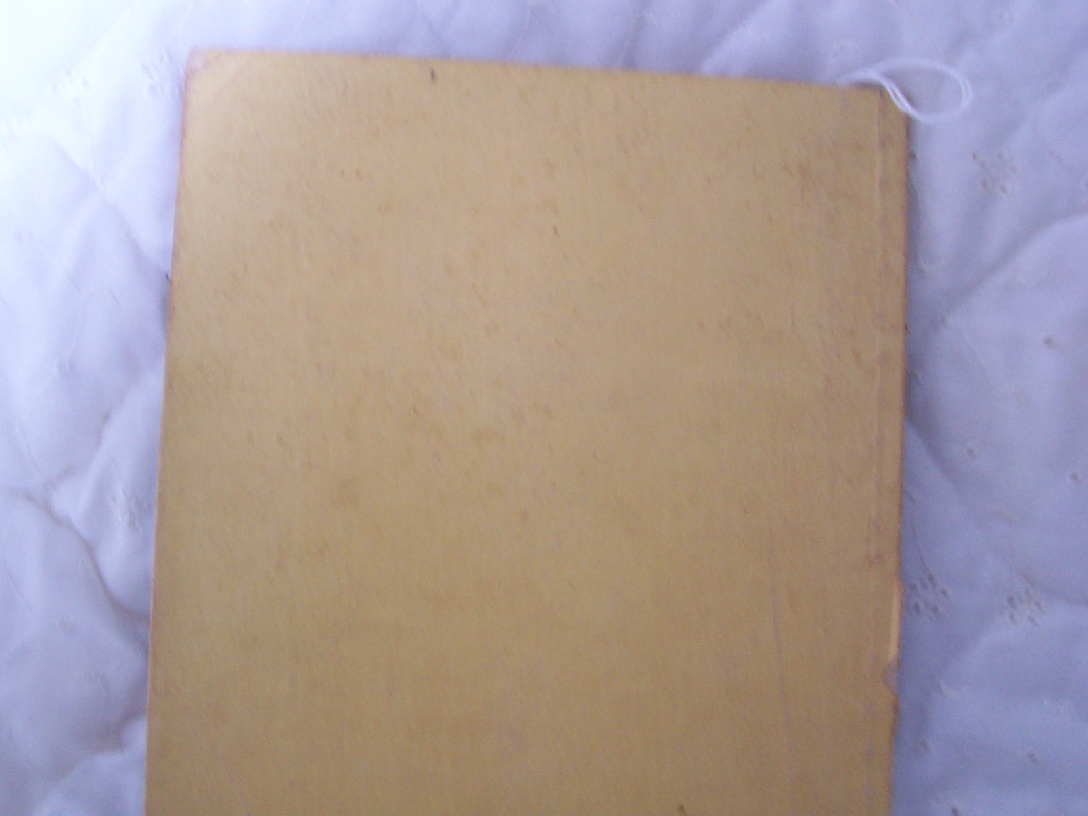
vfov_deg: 38.7
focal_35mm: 37
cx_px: 544
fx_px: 1163
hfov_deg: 50.1
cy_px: 408
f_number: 2.8
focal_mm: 5.6
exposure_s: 1/15
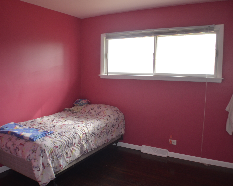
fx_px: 262
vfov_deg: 39.1
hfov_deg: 47.8
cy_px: 94
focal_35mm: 38
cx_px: 98
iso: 560
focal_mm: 22
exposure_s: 1/60
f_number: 4
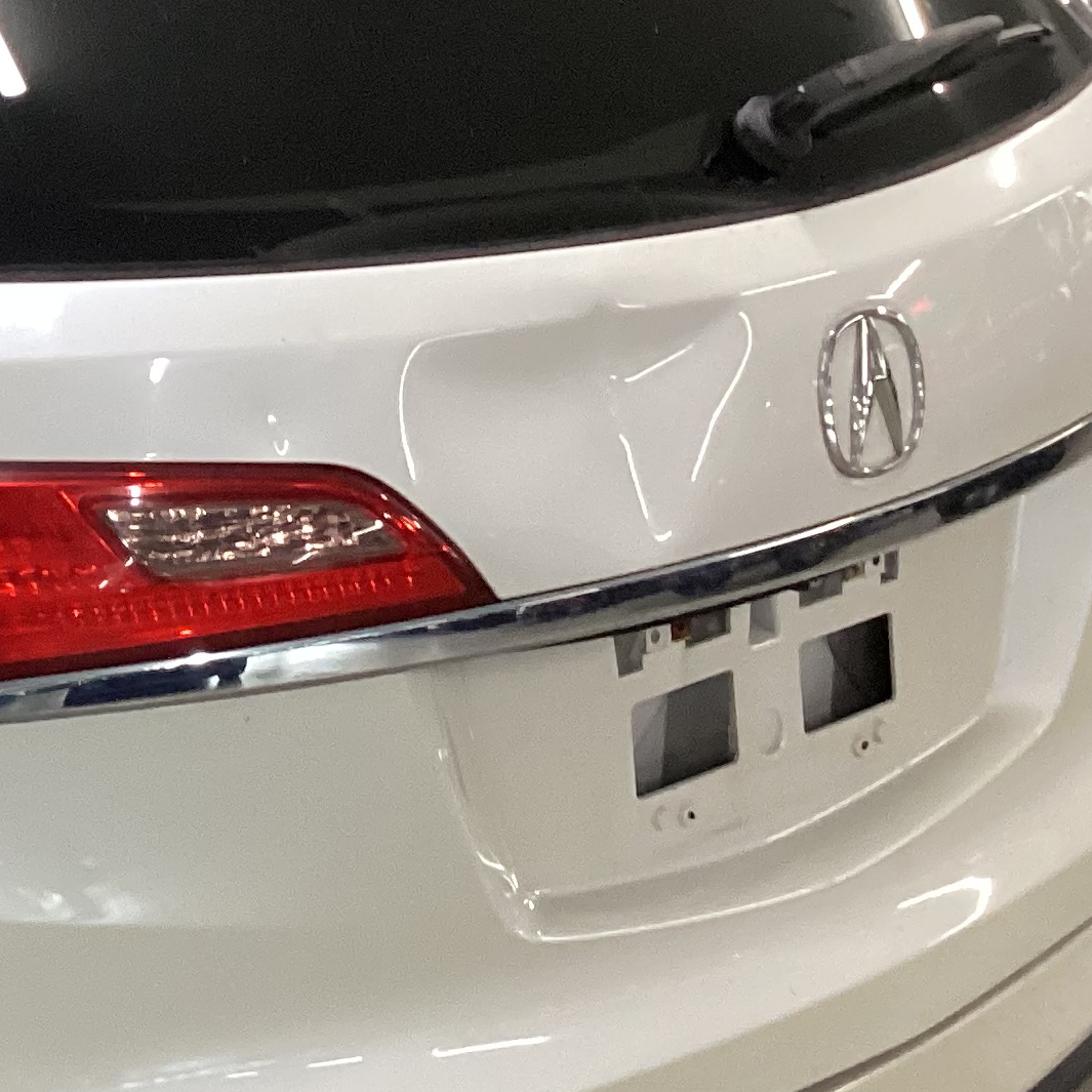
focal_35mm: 84
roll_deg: +0.3
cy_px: 552
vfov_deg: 20.6
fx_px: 2998
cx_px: -350
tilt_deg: -20.0
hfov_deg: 19.0
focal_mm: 3.3
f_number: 2.4
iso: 200
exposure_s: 1/60
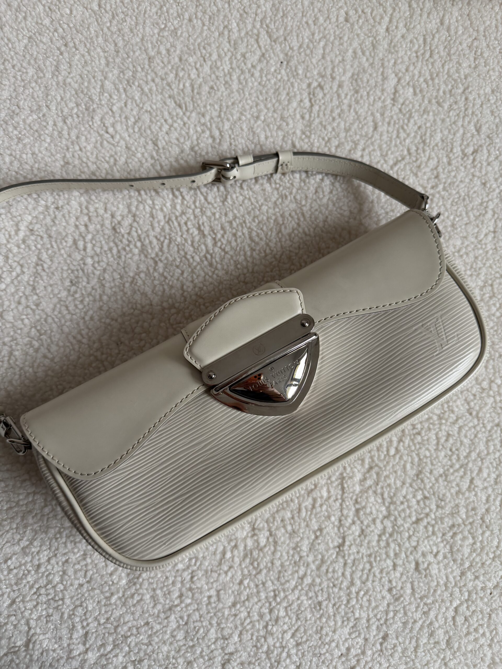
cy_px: 334
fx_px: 464
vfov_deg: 71.6
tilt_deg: -81.5
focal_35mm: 24
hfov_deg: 56.8
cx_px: 251
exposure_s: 1/121
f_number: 1.78
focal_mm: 6.76
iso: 200
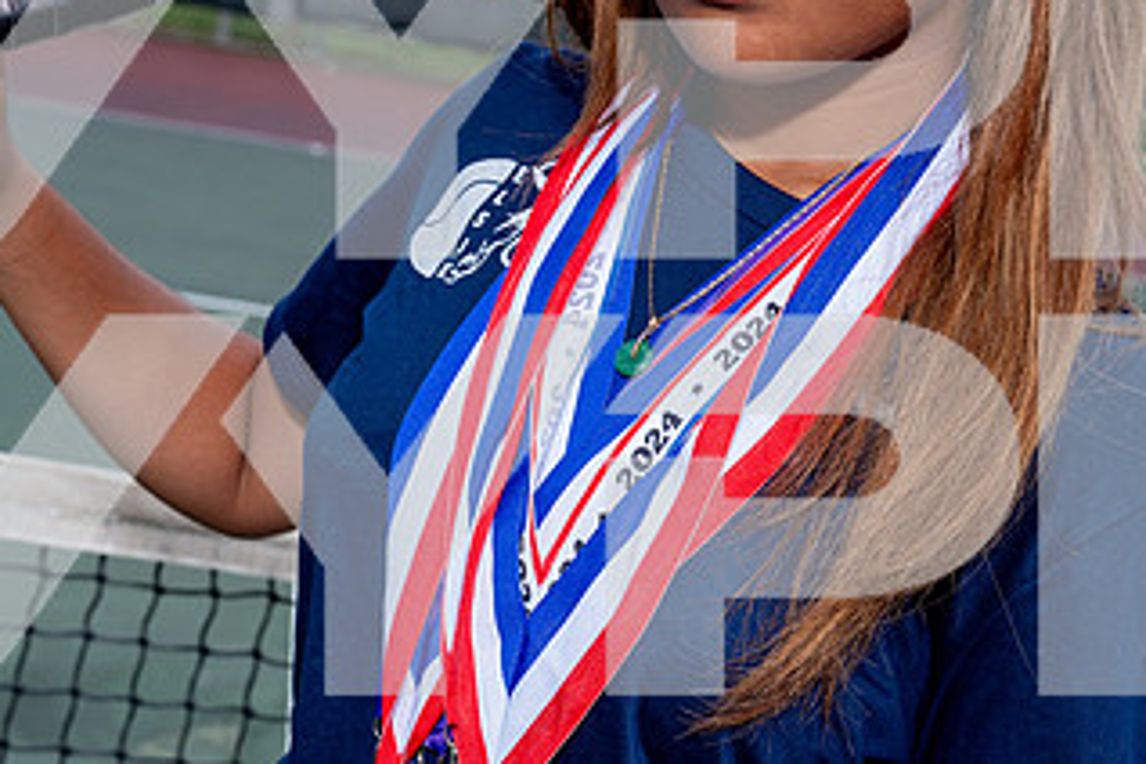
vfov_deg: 17.0
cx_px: 548
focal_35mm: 79
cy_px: 70
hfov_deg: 25.7
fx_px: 2515
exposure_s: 1/250
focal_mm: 43
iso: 100
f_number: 7.1
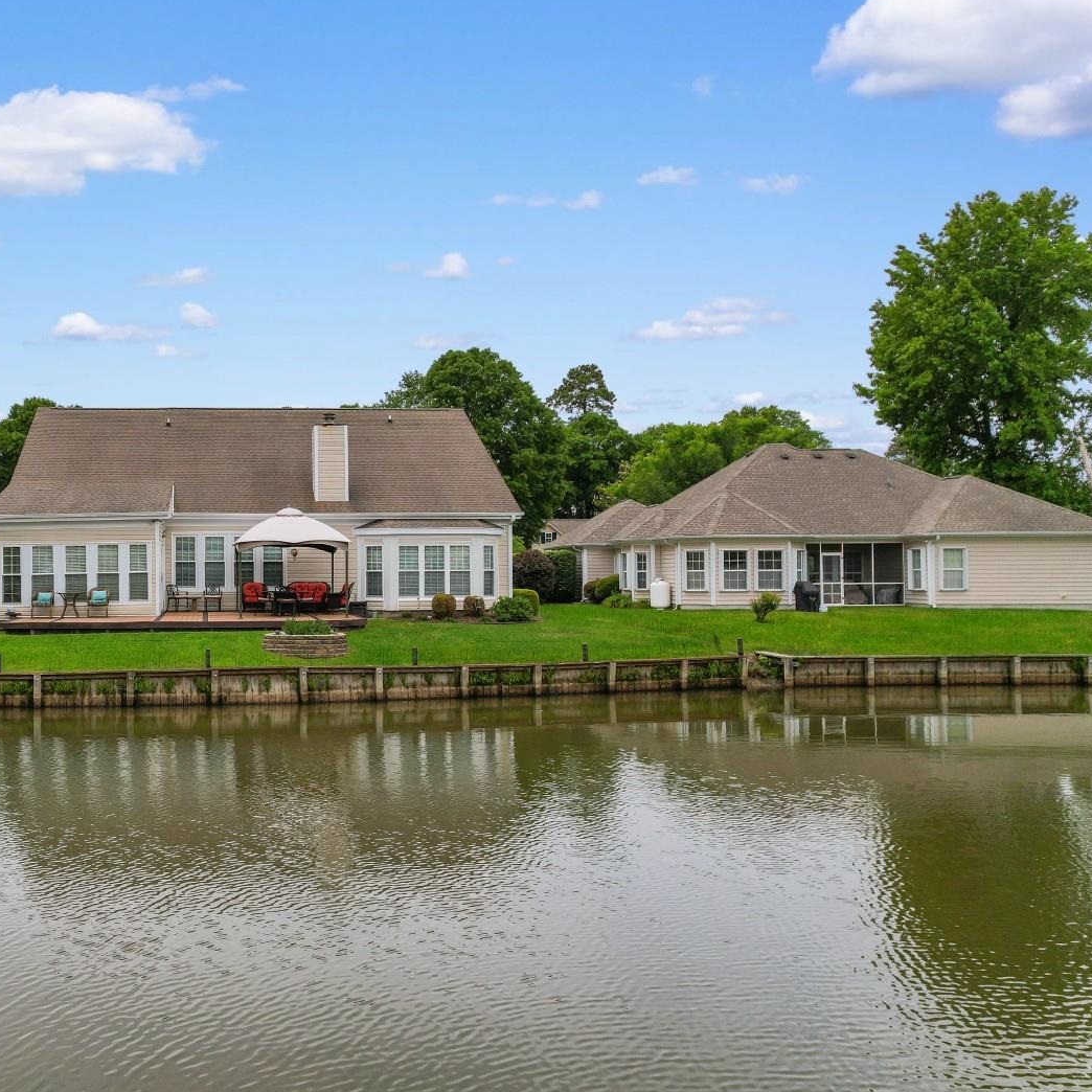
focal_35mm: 29
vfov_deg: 55.6
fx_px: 1035
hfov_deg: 52.7
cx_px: 252
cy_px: 537
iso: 100
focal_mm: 8.38
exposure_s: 1/640
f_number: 2.8
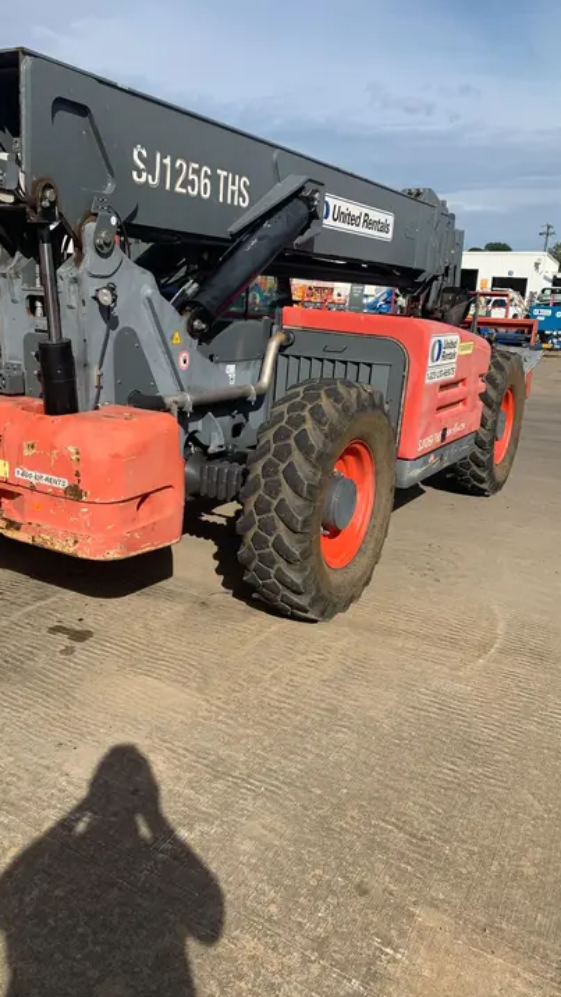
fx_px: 767
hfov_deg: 40.0
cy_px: 499
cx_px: 216
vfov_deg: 66.1
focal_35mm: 29
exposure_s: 1/2833
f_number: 1.8
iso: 25
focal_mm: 4.25
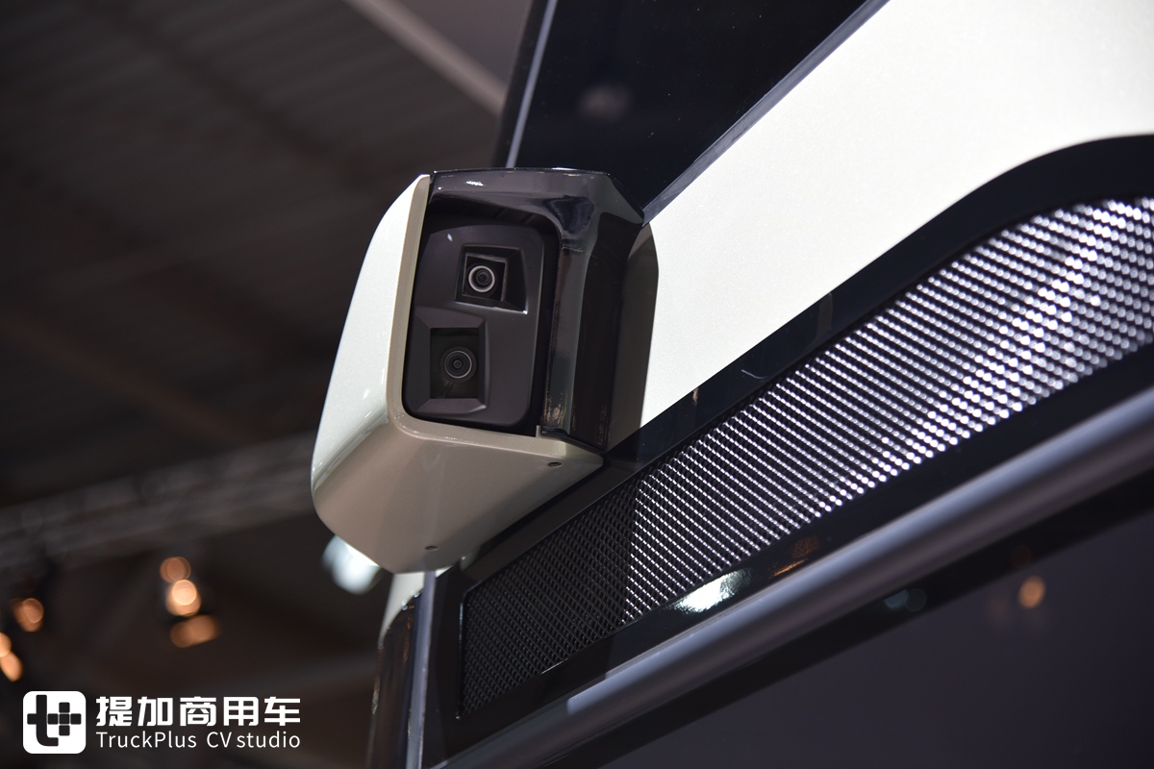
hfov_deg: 24.8
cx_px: 577
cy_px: 384
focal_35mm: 82
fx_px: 2628
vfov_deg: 16.7
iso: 400
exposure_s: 1/80
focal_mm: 82
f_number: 4.5
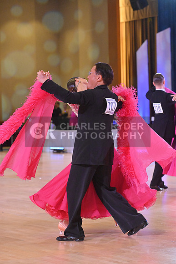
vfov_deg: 17.1
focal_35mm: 120
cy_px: 132
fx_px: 879
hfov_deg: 11.4
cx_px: 88
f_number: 5.6
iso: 5000
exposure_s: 1/400
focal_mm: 120
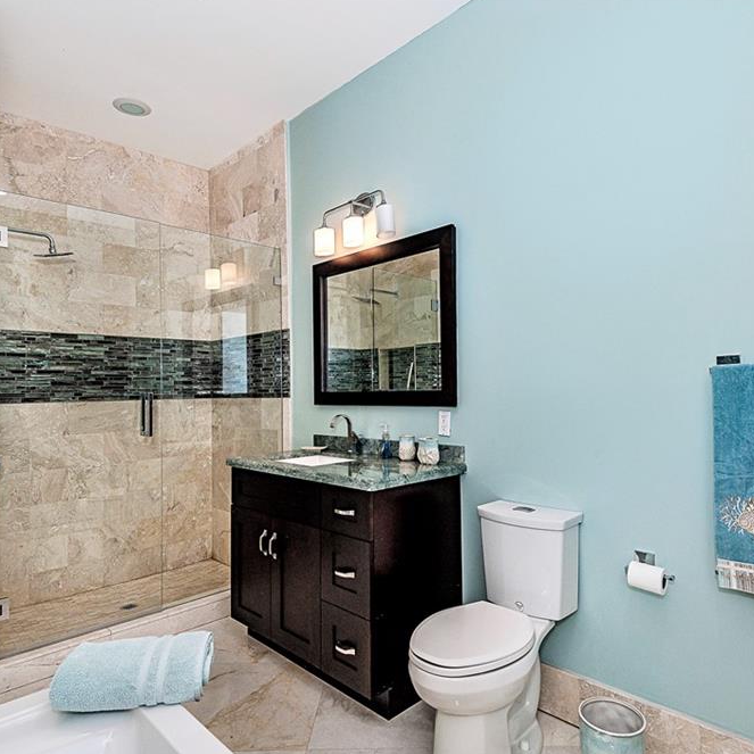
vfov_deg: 72.1
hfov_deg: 71.7
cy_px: 380
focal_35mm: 21
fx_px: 518
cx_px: 432
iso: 800
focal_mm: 16
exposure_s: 1/200
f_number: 8
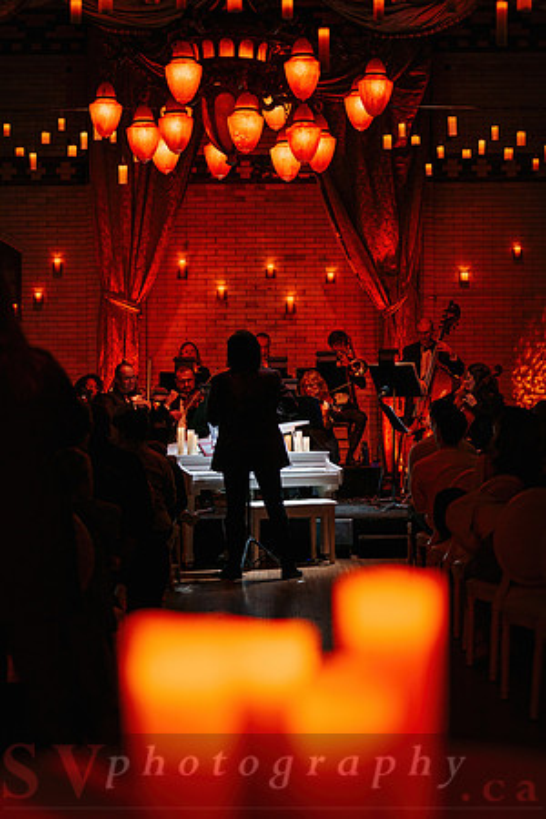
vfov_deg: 28.8
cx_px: 273
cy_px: 410
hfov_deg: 19.5
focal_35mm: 70
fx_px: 1592
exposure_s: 1/200
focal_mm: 70
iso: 1000
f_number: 2.8
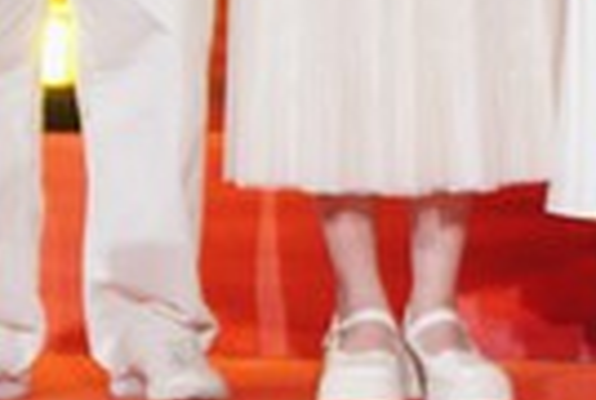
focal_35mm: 500
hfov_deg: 4.1
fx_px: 8296
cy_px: 24
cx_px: 778
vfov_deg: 2.8
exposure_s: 1/160
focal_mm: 70
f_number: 2.8
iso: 1250
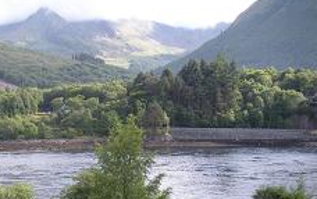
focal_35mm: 61
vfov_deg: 20.9
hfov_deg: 32.7
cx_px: 70
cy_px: 175
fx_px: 528
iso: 64
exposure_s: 1/120
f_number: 3.5
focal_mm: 6.3
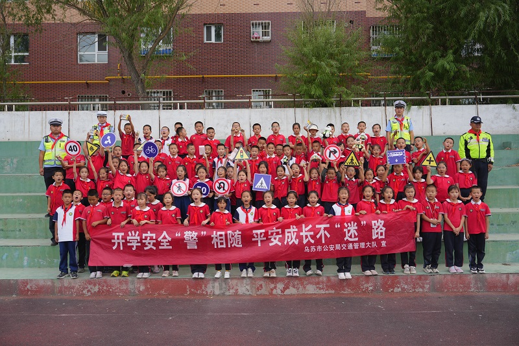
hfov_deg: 58.7
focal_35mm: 32
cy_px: 173
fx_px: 461
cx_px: 260
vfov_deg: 41.1
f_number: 2.8
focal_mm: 32
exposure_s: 1/400
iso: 100
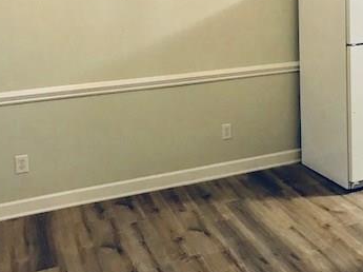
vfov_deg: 27.1
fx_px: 545
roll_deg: +1.1
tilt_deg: -6.0
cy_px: 35
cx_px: 288
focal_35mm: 52
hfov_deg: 35.7
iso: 40
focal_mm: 3.99
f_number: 1.8
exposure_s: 1/15
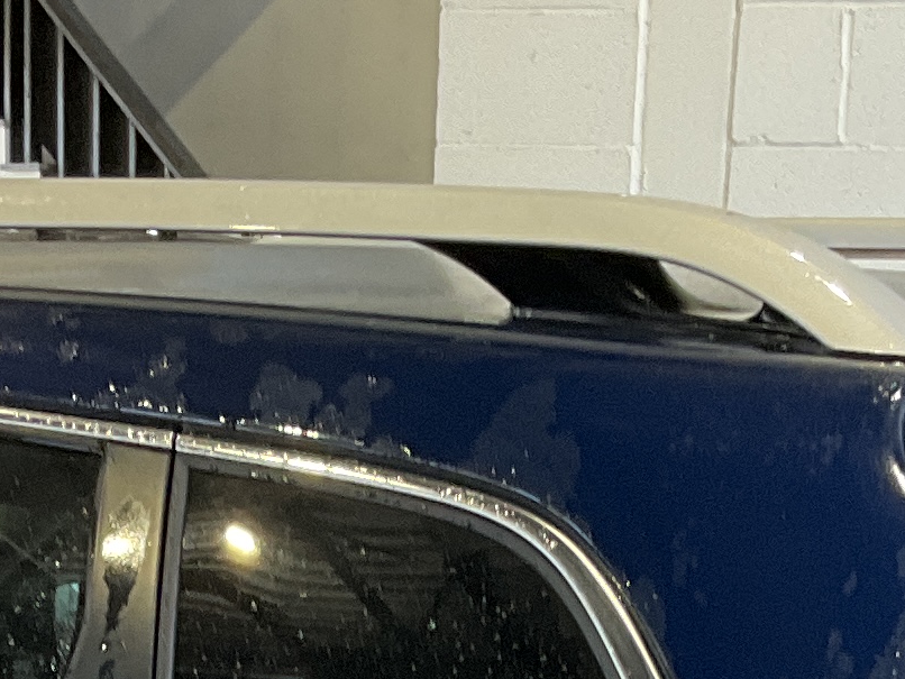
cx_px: 372
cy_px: 1535
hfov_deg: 13.6
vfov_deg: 9.3
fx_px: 3792
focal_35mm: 145
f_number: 1.8
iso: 64
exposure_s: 1/70
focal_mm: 3
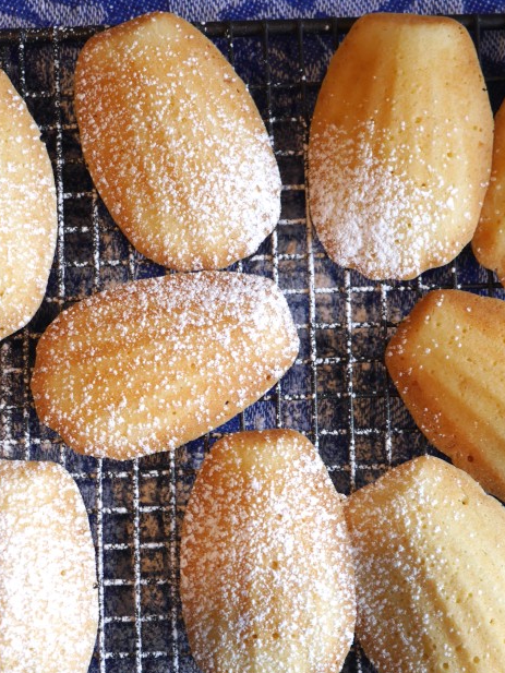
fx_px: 1614
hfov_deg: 17.8
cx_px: 183
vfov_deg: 23.3
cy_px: 495
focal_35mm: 83
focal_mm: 25
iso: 320
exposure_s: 1/60
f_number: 5.3
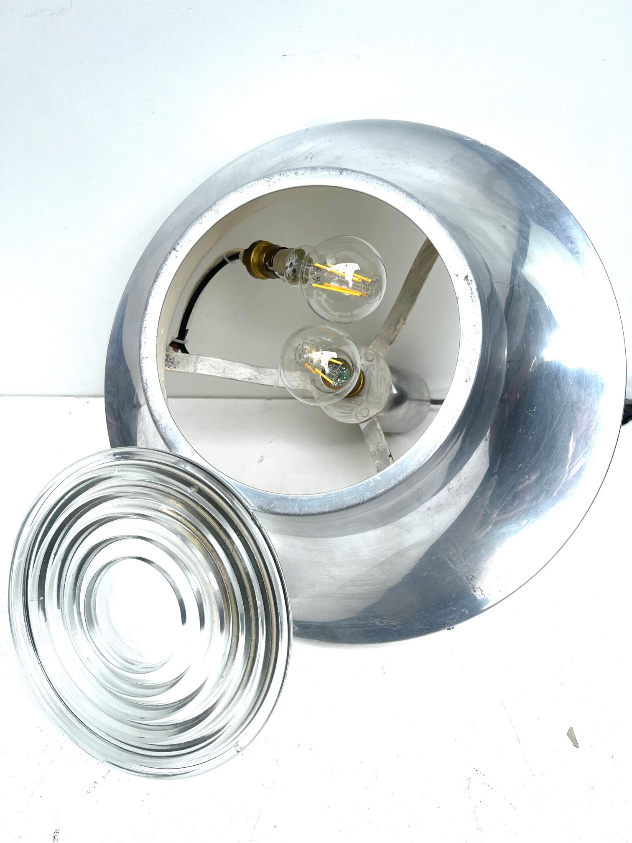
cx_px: 316
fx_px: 633
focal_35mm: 26
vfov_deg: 67.3
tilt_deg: -41.5
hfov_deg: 53.1
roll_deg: -6.7
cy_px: 422
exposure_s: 1/1159
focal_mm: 5.7
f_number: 1.5
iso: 50
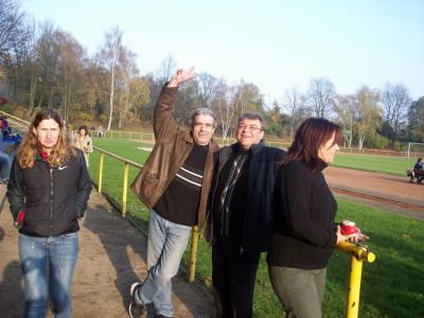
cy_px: 159
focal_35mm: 39
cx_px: 212
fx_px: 478
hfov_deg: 47.9
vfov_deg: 36.8
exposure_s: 1/250
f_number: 3.4
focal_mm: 8
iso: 100
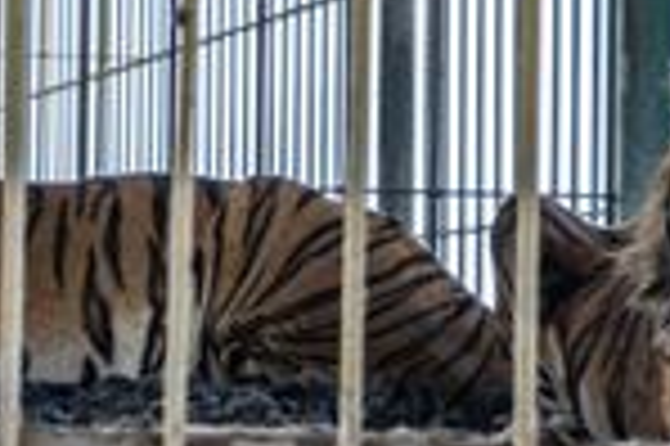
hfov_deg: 5.7
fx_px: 6693
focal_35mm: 360
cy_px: 47
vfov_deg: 3.8
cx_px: 13
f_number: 5.6
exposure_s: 1/200
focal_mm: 70
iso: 100
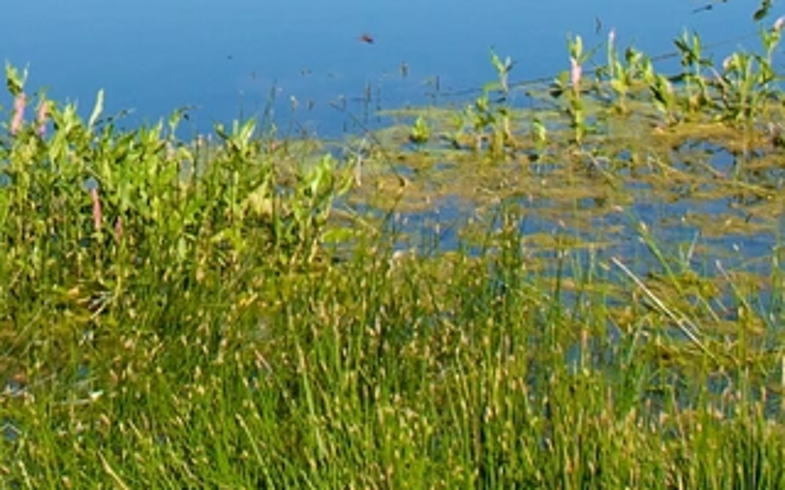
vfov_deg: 8.3
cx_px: 10
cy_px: -262
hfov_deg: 13.3
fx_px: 3316
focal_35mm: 155
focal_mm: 20
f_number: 11
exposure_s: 1/200
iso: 200
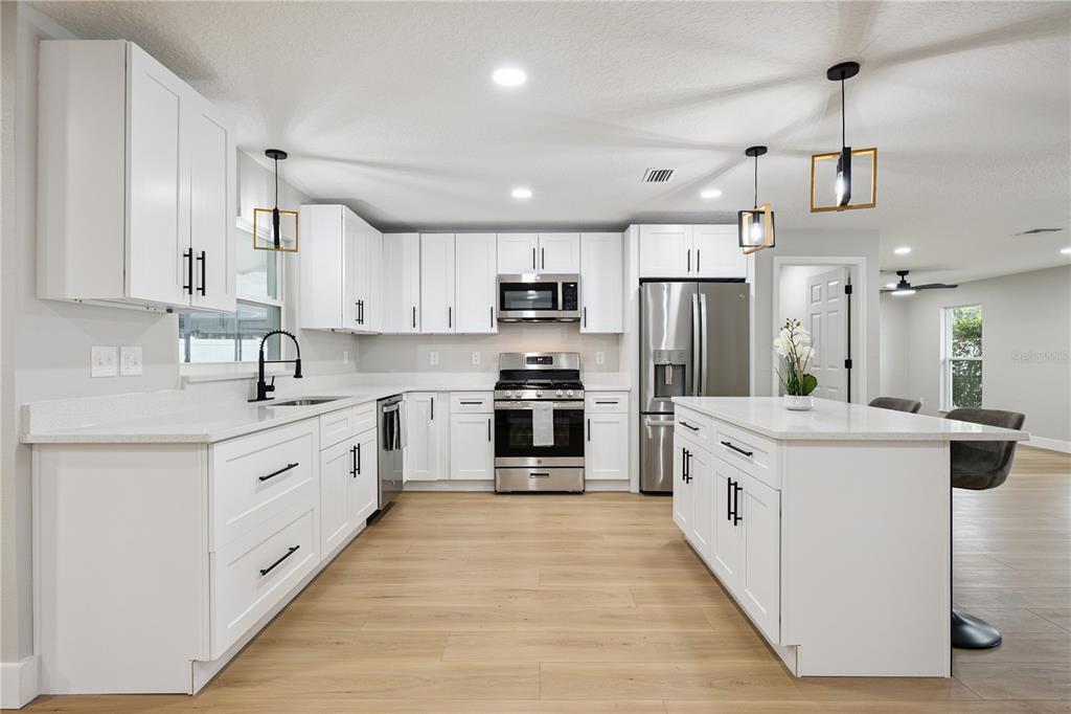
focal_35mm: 18
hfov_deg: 88.5
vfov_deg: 65.9
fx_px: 550
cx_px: 536
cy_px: 357
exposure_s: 1/6
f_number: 9
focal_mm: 18.5
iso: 200
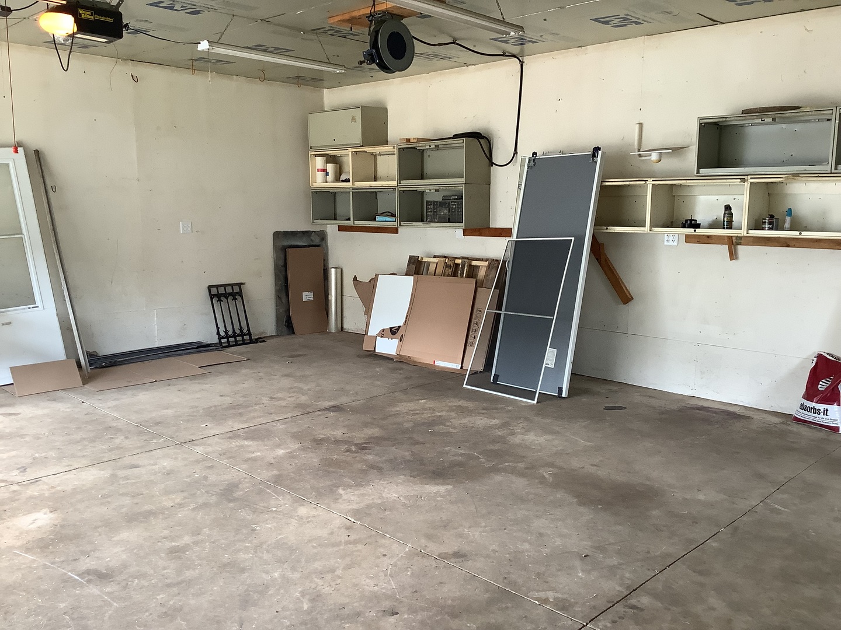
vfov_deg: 45.4
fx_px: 753
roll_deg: -0.1
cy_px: 315
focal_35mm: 31
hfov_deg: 58.4
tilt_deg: -7.9
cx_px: 420
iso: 100
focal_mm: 3.3
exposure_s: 1/60
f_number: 2.4
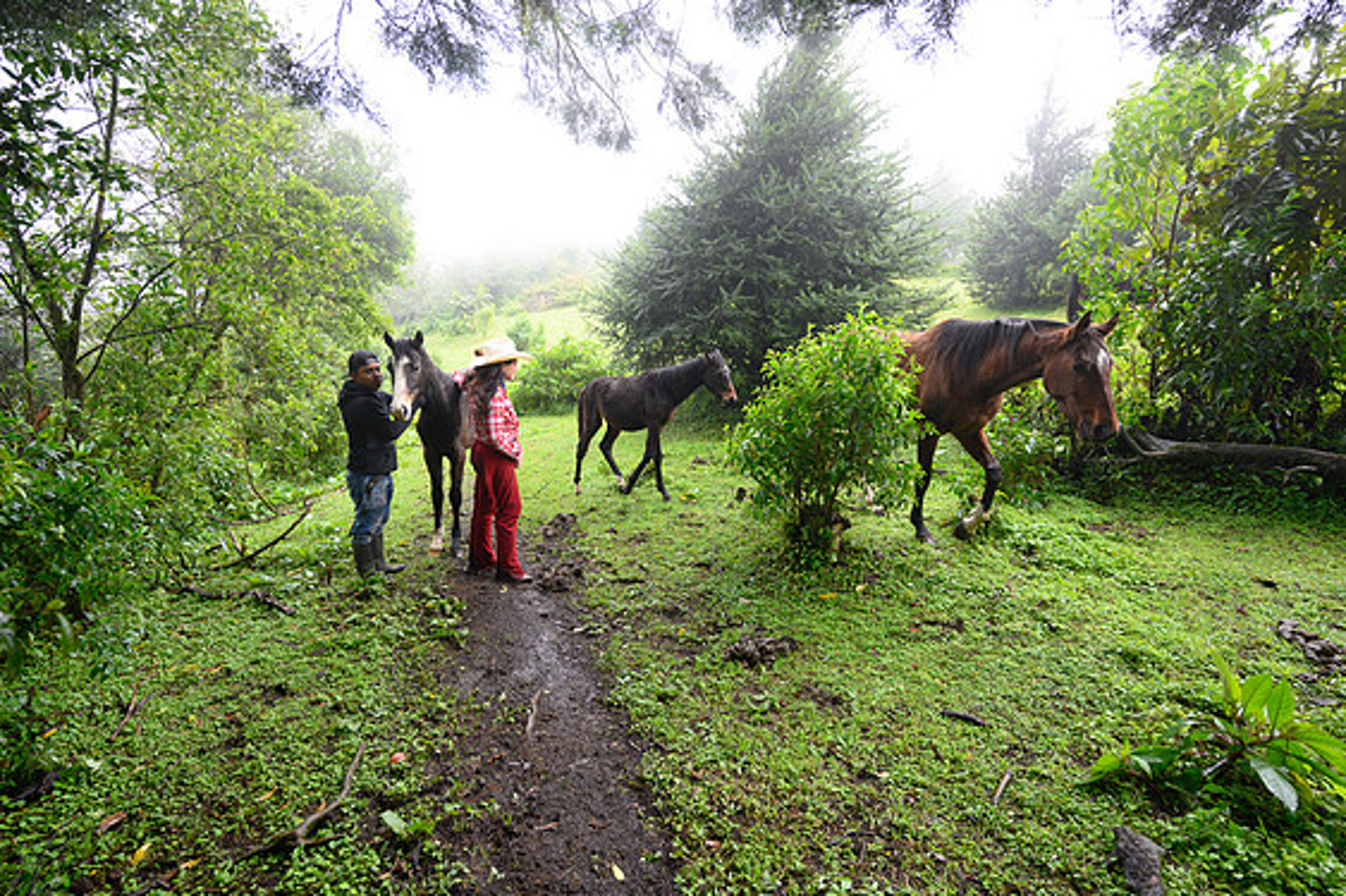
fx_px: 635
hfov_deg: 93.3
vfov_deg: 70.4
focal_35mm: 17
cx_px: 657
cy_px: 443
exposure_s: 1/500
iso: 800
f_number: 4
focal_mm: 16.5
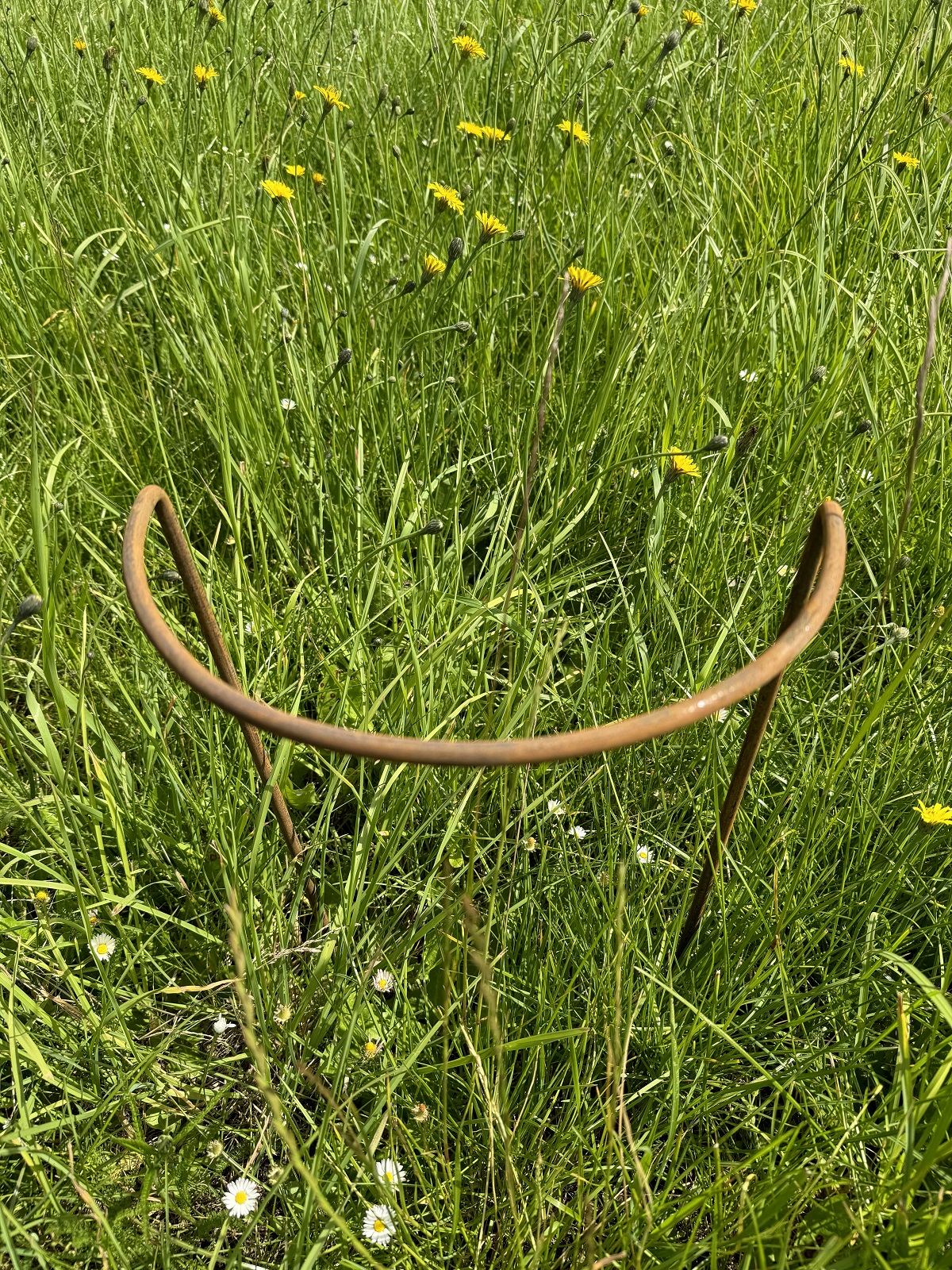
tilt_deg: -45.5
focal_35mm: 24
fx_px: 880
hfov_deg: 56.8
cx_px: 476
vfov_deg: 71.6
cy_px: 635
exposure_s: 1/2710
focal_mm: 6.76
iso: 80
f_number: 1.78
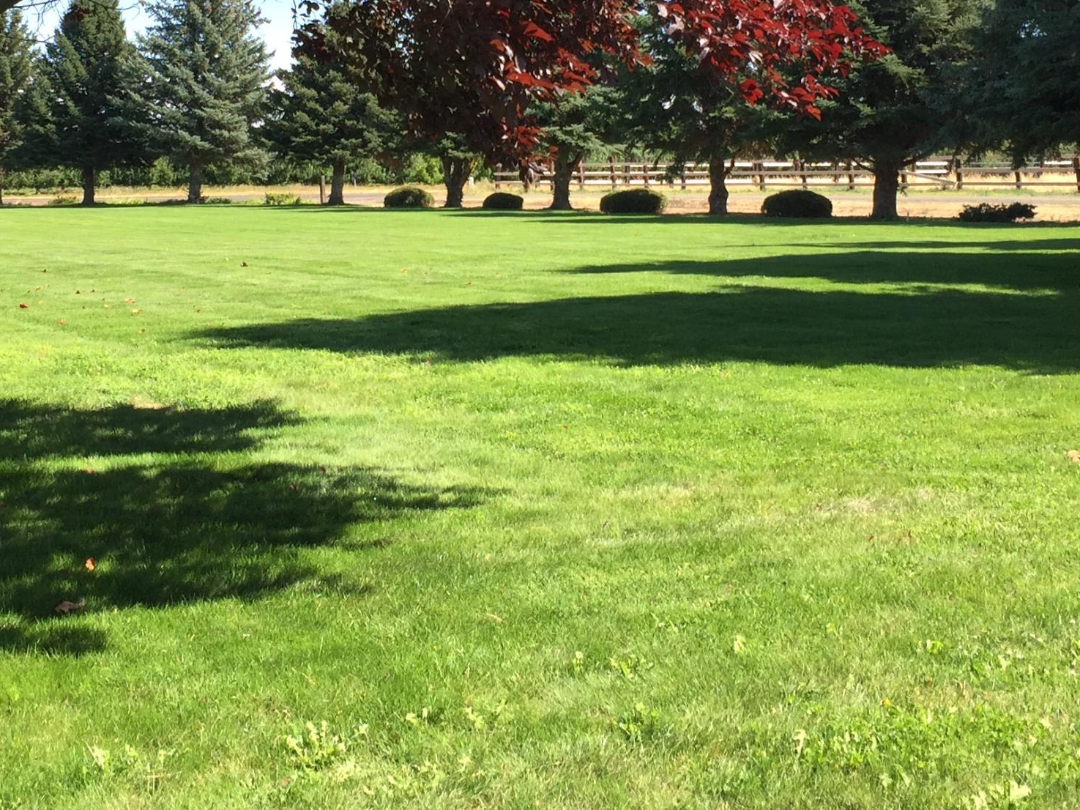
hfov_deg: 32.6
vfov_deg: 24.4
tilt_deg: +0.3
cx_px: 428
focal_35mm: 59
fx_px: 1841
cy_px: 166
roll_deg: -1.8
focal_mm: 4.15
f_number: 2.2
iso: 32
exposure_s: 1/706
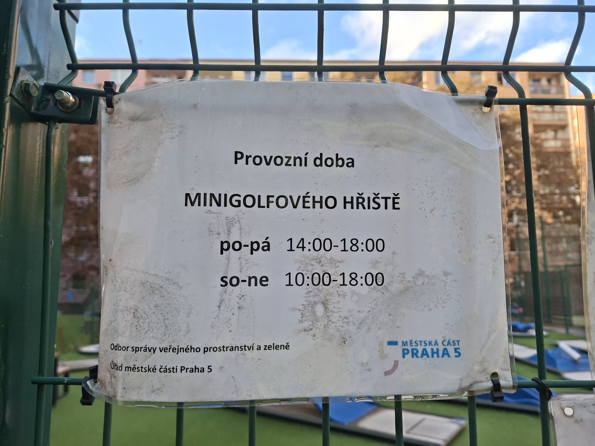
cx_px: 298
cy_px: 223
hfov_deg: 73.9
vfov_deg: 58.9
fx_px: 395
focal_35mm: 23
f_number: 1.8
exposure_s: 1/475
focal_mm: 5.54
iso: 50
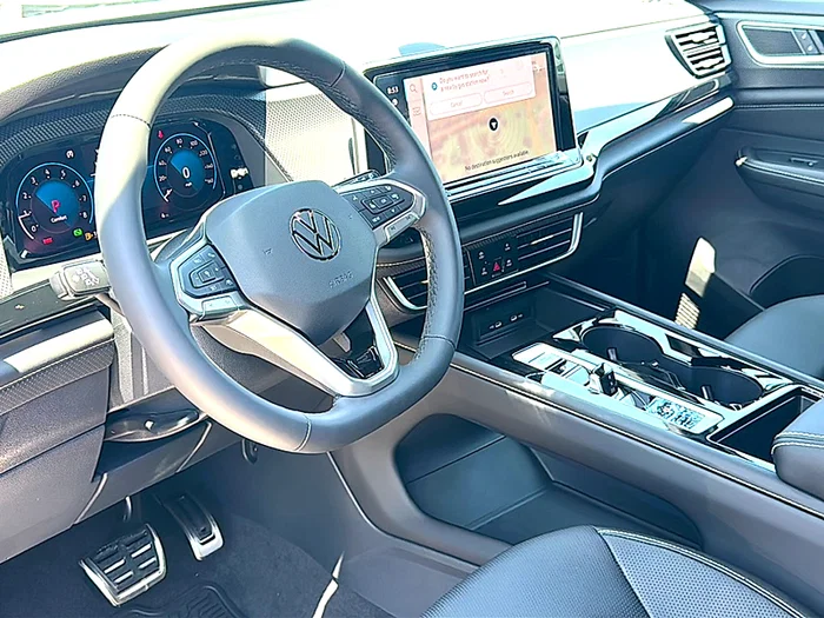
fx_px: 881
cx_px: 412
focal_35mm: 37
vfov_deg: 38.7
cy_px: 309
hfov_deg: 50.1
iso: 125
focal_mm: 6.86
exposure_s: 1/268
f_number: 1.78
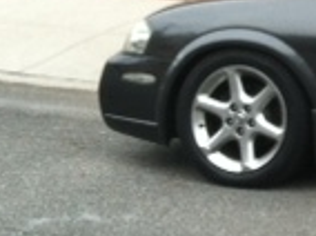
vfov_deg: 9.3
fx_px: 1440
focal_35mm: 158
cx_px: 594
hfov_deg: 11.5
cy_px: -36
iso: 80
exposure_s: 1/60
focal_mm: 3.85
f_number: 2.8
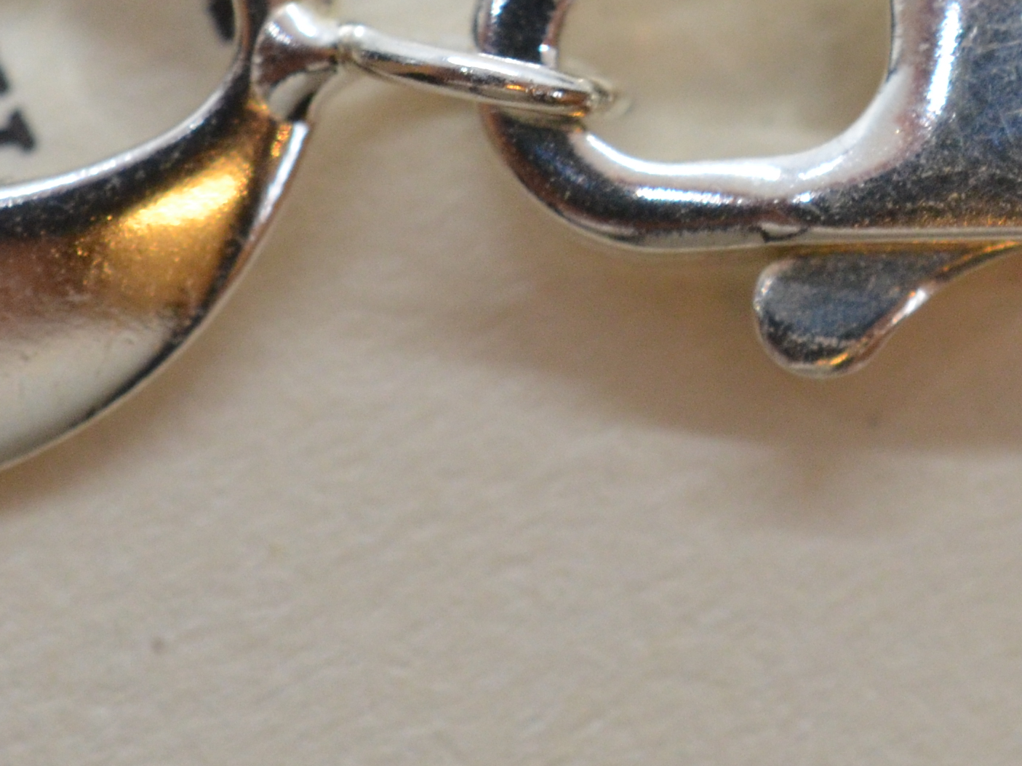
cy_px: -242
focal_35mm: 202
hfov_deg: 9.7
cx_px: 933
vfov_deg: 7.3
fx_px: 5962
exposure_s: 1/125
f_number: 9
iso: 1000
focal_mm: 40
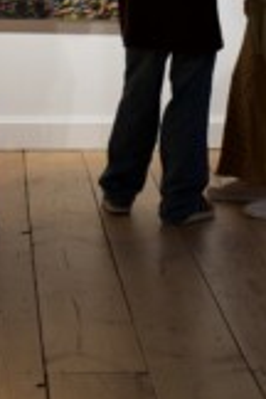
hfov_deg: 11.4
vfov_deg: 16.5
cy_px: -47
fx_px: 1328
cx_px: 105
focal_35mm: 120
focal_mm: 32.5
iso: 800
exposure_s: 1/200
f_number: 4
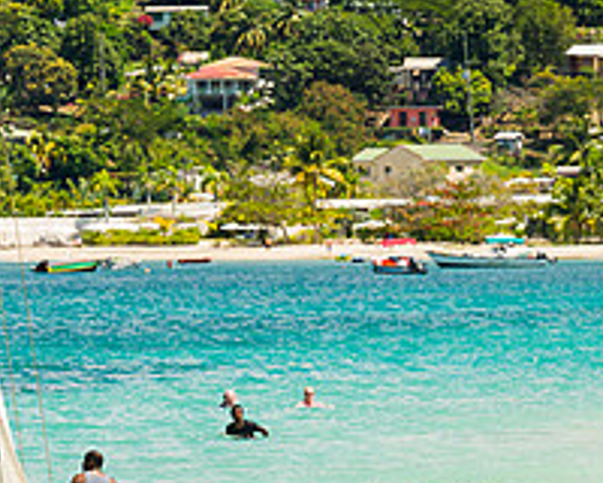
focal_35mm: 434
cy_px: 404
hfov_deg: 4.5
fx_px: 7745
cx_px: 154
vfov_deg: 3.6
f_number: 8
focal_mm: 130
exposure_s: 1/320
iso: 125
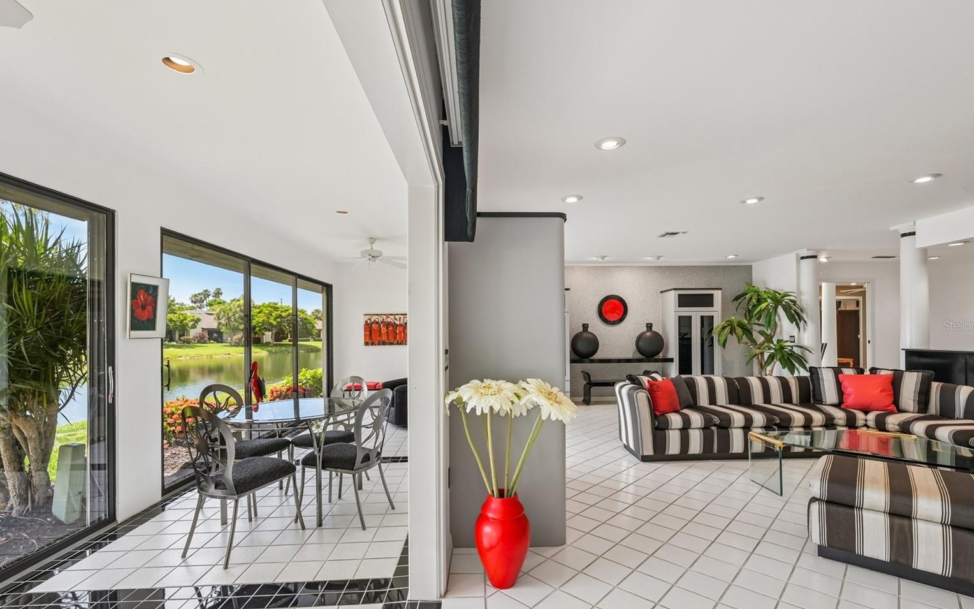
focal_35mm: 17
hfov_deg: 95.9
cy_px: 325
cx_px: 490
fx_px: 439
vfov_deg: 69.4
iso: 400
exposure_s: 1/50
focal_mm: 15.5
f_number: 8
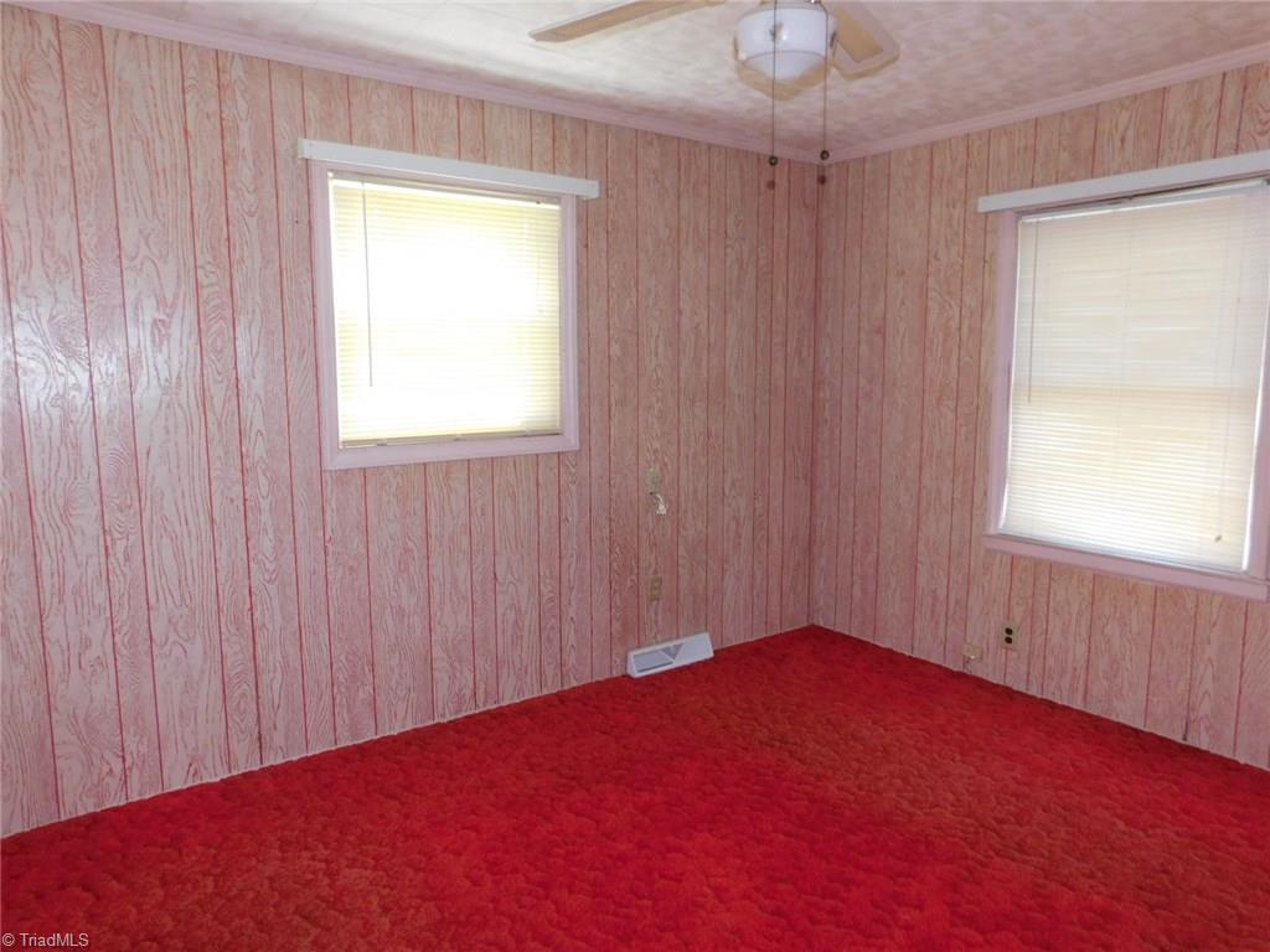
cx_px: 635
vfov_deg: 58.9
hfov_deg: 73.9
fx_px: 844
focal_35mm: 23
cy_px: 476
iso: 200
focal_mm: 4
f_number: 3
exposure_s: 1/30
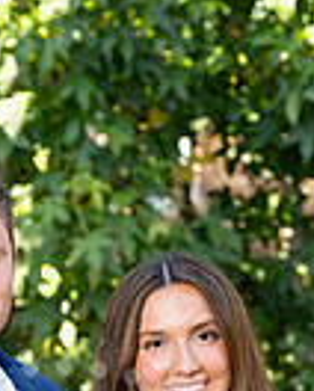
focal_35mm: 316
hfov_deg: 4.9
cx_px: 59
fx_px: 3662
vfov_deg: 6.0
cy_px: 634
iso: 400
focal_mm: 99
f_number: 5.6
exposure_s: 1/200
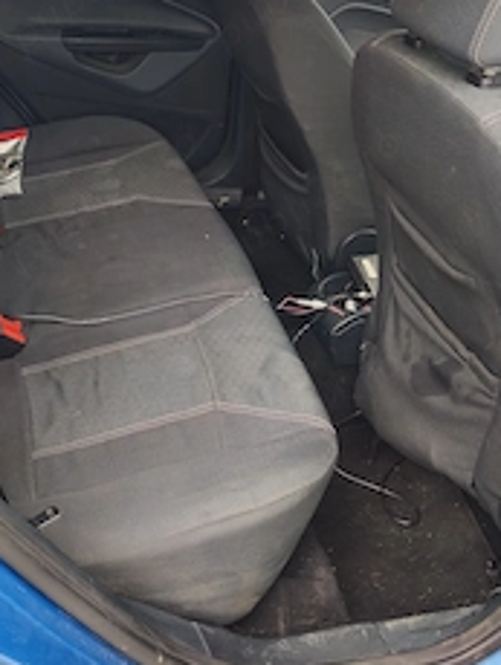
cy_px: 249
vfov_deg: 46.3
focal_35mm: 40
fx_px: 770
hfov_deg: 35.9
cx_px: 206
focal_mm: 6.18
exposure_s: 1/99.9
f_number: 1.65
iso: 100
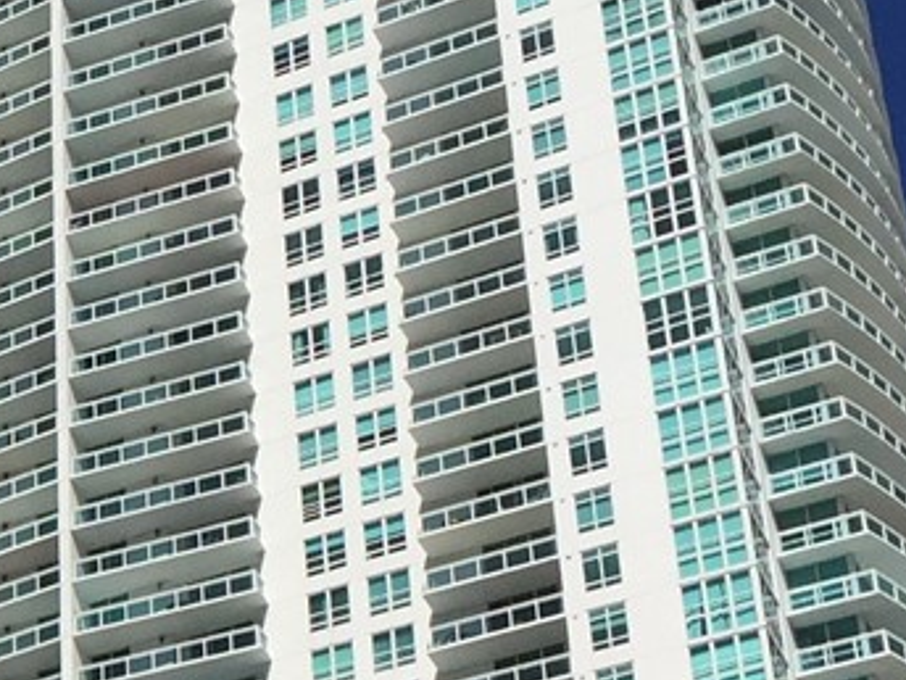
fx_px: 3533
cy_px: 785
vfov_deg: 10.8
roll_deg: -6.6
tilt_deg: +27.2
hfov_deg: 13.6
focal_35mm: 135
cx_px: -540
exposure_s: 1/4950
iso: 32
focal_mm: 4.15
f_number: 2.2
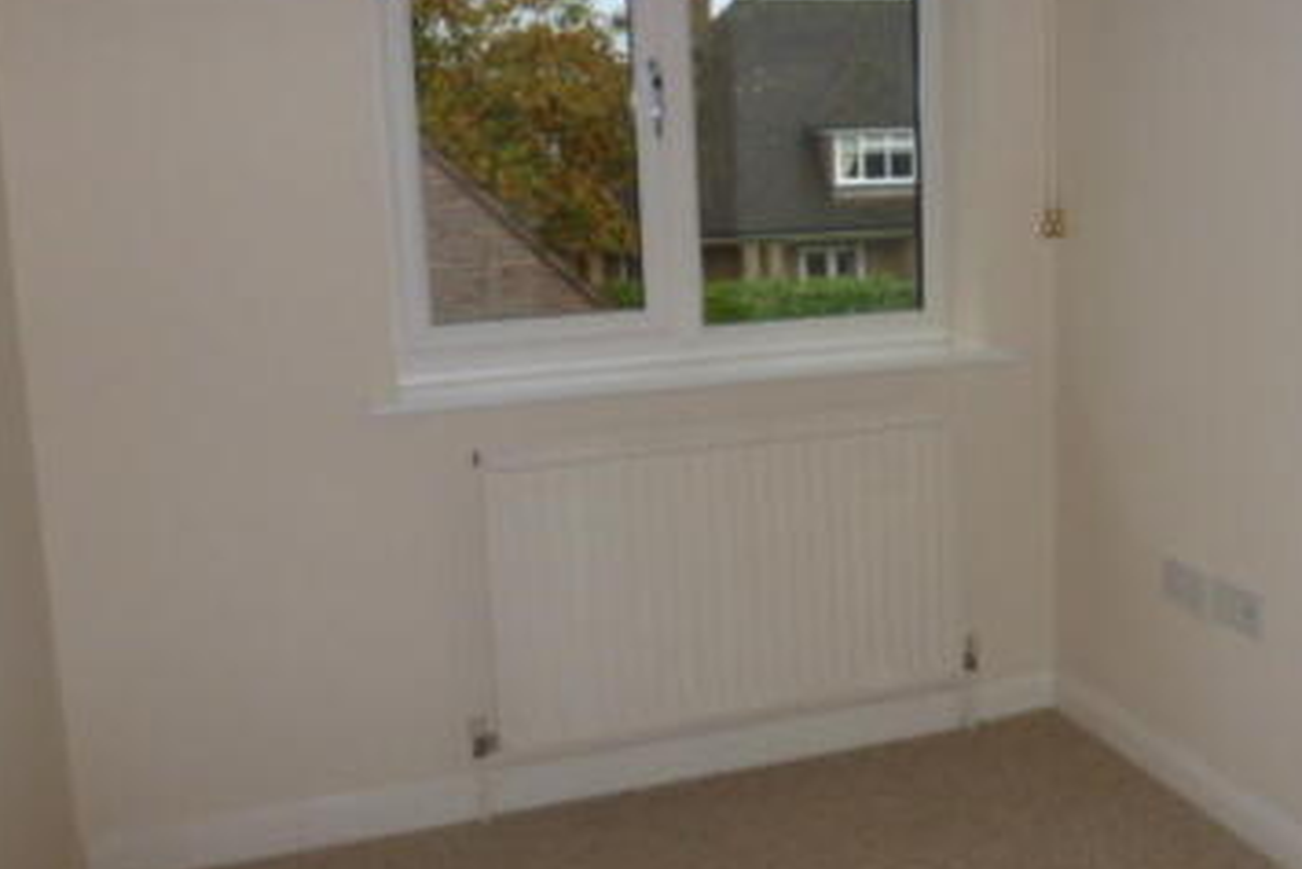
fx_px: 1483
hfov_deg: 46.2
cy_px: 365
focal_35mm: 41
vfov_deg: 32.6
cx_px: 926
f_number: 3.3
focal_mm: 4.3
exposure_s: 1/60
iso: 125
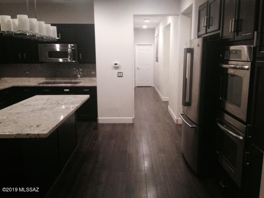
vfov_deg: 42.9
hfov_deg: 55.4
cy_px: 99
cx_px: 132
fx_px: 252
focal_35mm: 33
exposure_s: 1/20
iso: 320
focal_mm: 4.12
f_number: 2.4
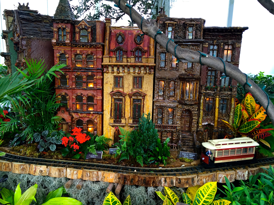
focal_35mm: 29
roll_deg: -2.1
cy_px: 102
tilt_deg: -11.0
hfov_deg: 61.7
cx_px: 137
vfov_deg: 48.2
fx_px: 230
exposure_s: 1/120
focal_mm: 4.15
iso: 50
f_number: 2.2
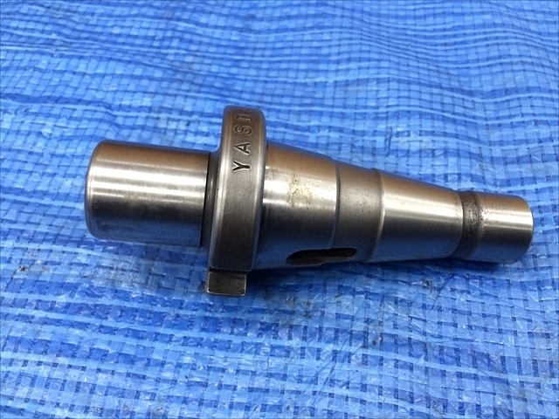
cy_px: 210
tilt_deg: -54.1
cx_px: 280
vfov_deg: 48.2
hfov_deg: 61.7
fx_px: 468
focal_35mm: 29
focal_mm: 4.15
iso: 160
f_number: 2.2
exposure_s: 1/30
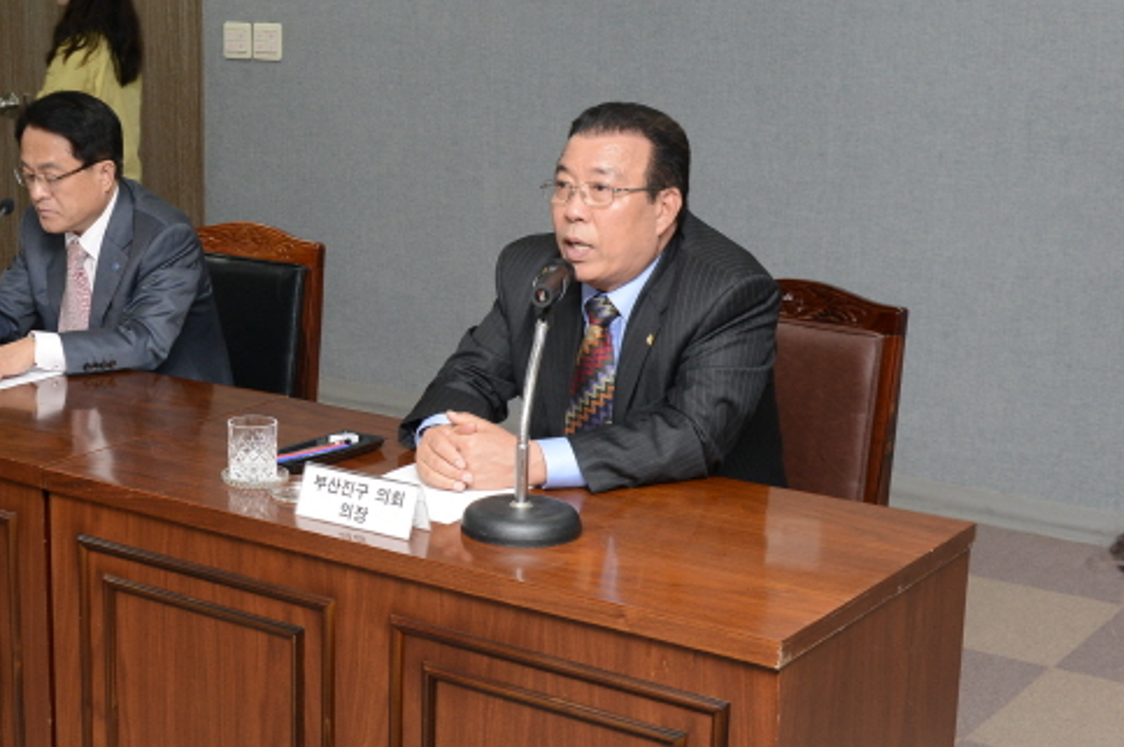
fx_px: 1965
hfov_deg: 31.0
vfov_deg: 21.5
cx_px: 207
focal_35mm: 63
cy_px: 353
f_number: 9
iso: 1250
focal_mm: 38
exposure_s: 1/100
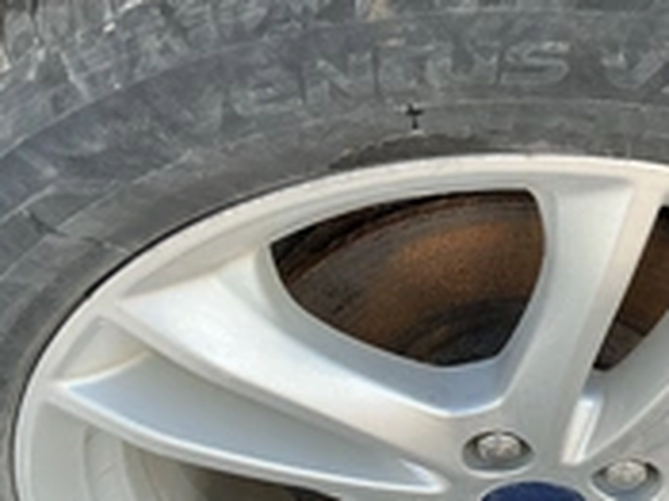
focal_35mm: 64
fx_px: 1236
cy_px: 352
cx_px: 589
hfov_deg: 29.2
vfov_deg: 22.8
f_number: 1.8
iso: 16
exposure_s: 1/129
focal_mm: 3
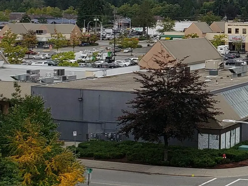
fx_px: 673
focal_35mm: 94
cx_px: 340
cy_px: 0
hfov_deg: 19.0
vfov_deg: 15.4
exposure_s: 1/740
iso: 50
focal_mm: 4.3
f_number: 2.4
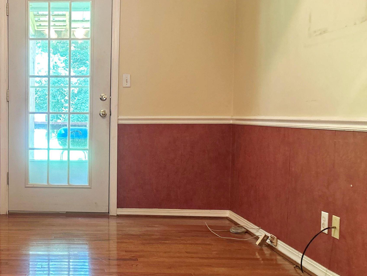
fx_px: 498
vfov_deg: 30.9
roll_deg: -0.2
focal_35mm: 47
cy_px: 145
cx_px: 49
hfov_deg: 38.1
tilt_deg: -2.6
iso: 250
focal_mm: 5.7
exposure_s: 1/60
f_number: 1.5
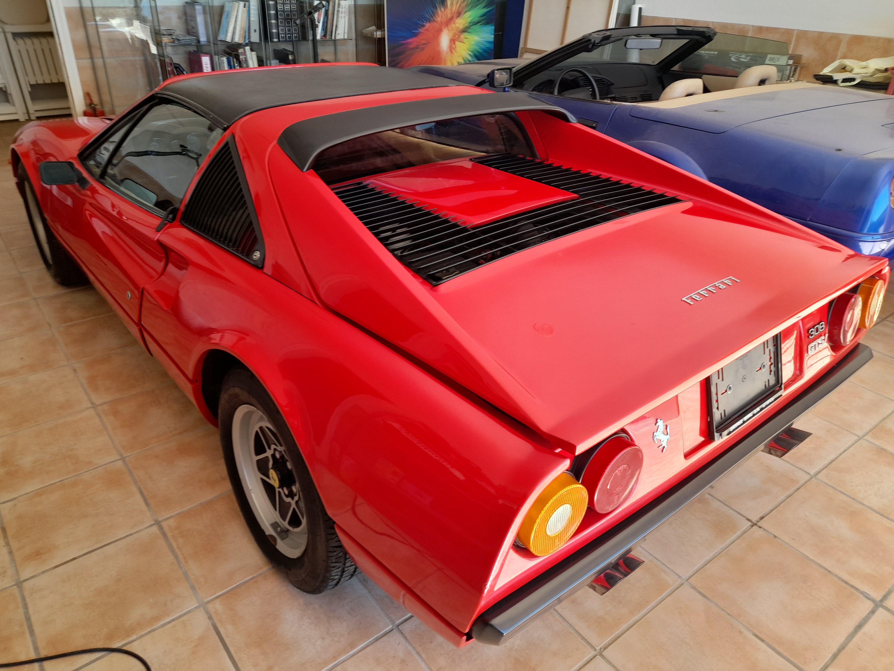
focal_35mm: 25
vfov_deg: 54.9
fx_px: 646
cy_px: 336
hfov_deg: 69.4
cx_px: 447
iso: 32
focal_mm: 4.6
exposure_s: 1/100
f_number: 2
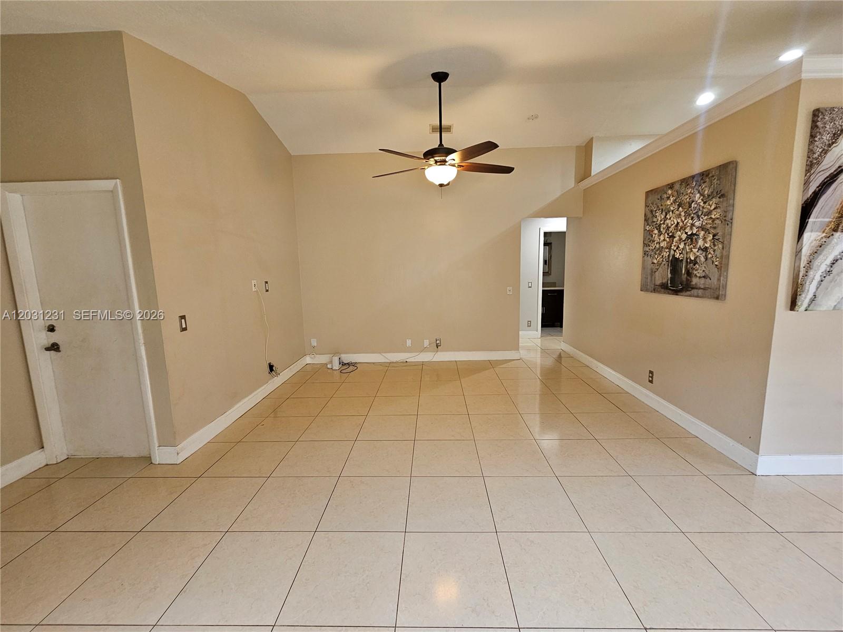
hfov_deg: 106.2
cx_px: 422
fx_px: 317
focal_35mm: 13
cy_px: 316
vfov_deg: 89.9
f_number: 2.2
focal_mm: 2.2
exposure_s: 1/60
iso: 200
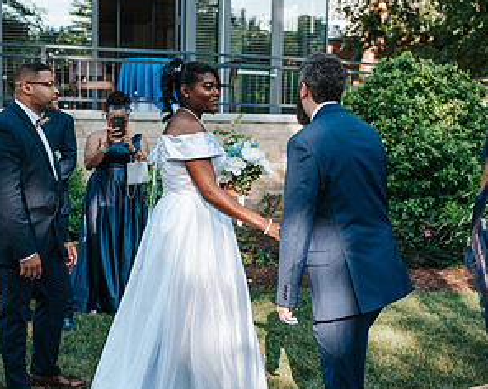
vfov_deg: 30.1
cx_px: 244
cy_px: 224
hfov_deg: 37.4
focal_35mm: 50
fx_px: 721
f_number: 3.2
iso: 220
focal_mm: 35
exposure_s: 1/500
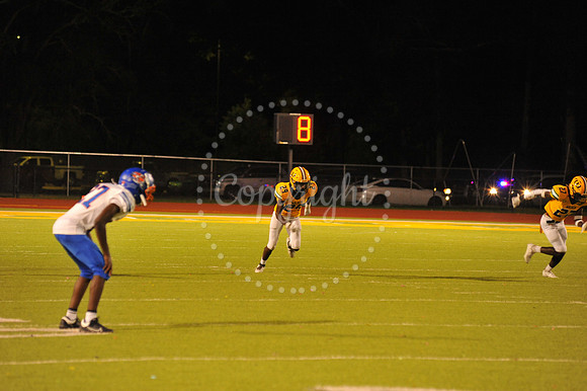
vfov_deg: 6.9
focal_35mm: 200
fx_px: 3259
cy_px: 196
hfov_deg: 10.3
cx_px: 294
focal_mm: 200
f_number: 4.5
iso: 3200
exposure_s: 1/160
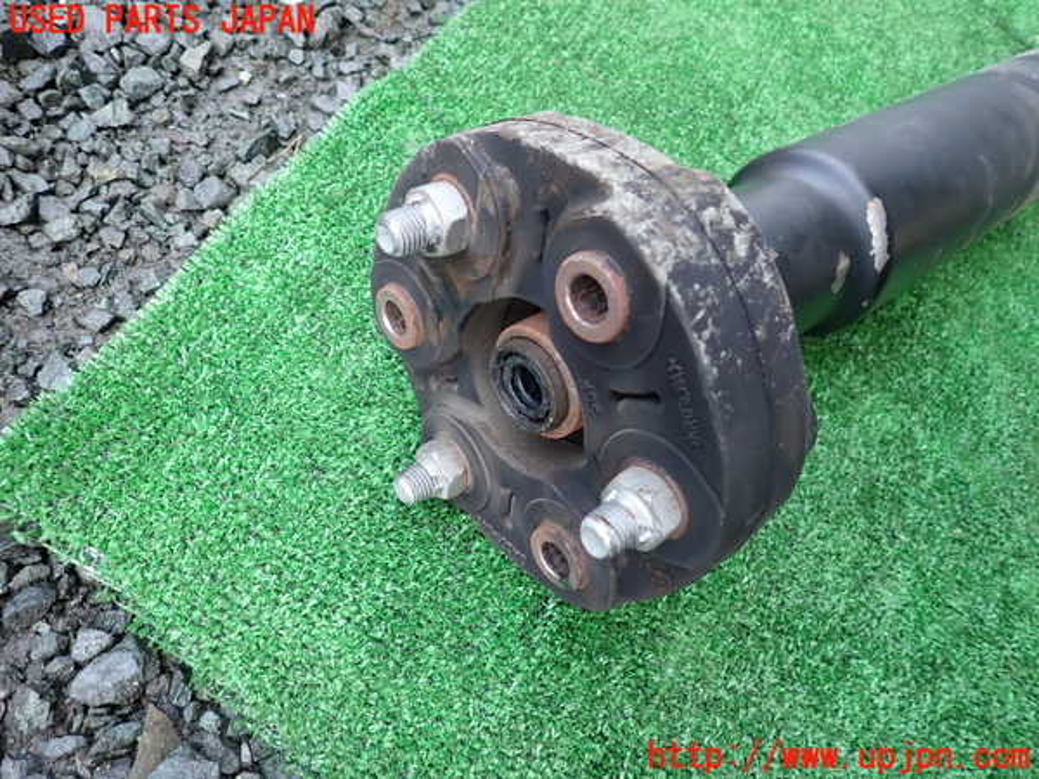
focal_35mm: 25
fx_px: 750
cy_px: 390
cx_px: 520
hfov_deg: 69.4
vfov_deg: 54.9
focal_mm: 4.5
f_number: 2
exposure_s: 1/125
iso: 100
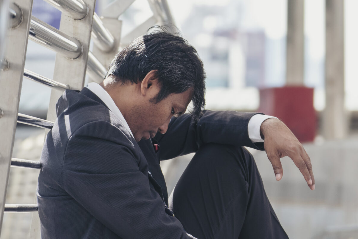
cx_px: 316
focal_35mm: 288
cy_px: 147
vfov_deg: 4.8
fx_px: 2863
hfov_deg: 7.1
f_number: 4.5
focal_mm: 135
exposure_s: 1/640
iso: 400
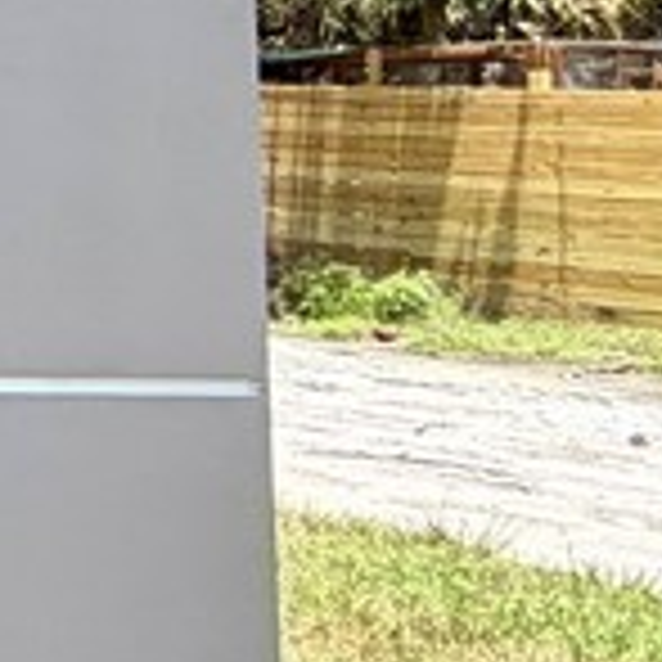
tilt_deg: +2.5
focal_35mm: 86
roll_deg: -0.3
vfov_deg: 19.5
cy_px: -32
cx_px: -1594
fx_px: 1861
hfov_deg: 9.9
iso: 50
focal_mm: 2.22
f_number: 2.2
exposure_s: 1/502
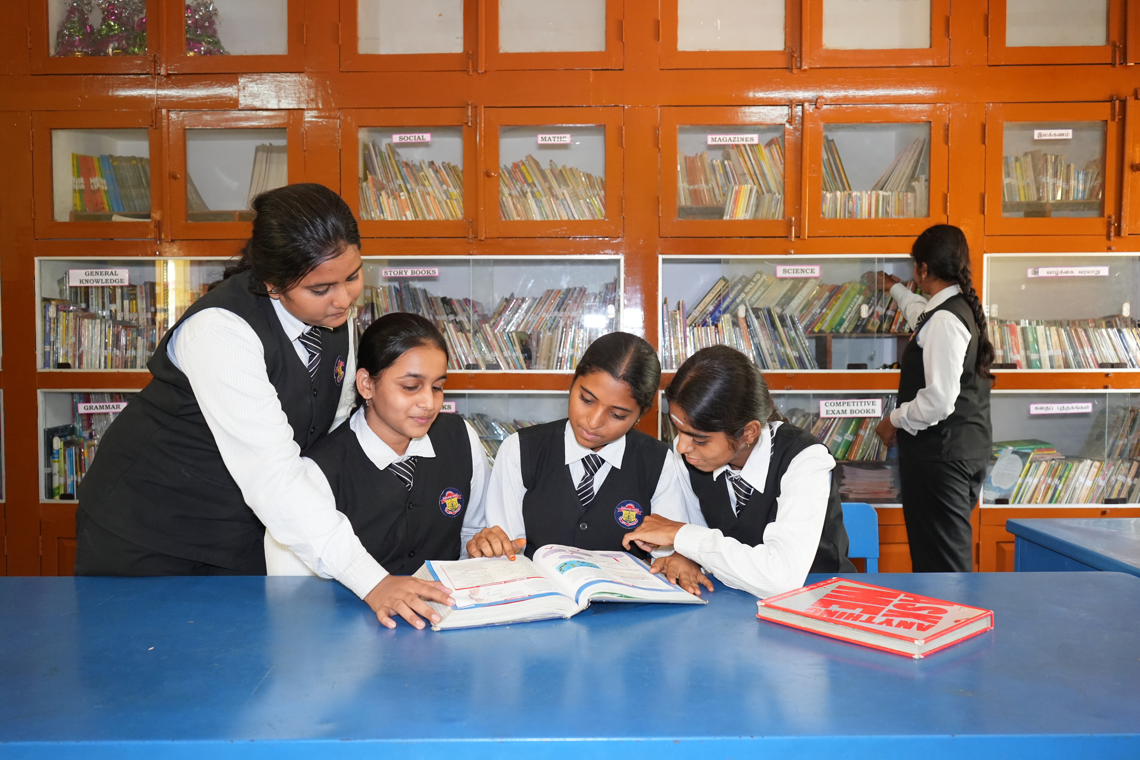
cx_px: 570
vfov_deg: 42.3
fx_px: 982
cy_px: 380
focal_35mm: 31
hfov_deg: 60.3
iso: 4000
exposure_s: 1/125
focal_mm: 31
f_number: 5
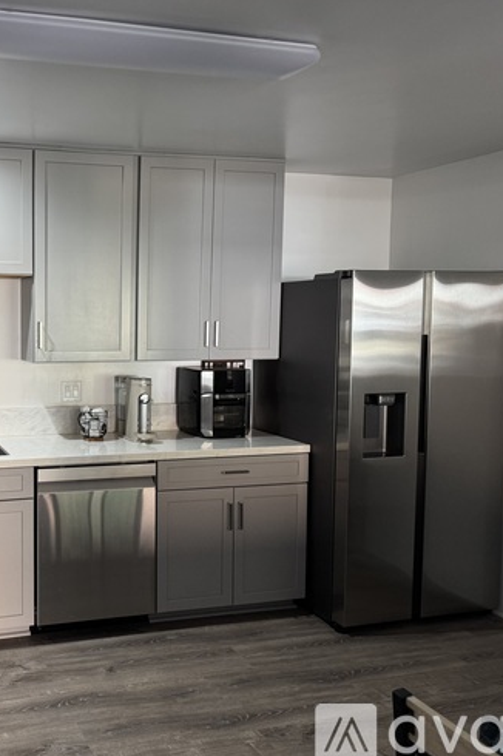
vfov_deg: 55.8
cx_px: 50
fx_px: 714
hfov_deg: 36.4
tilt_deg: -5.9
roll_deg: -0.1
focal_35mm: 34
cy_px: 380
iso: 200
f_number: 1.78
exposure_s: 1/60
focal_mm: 6.76
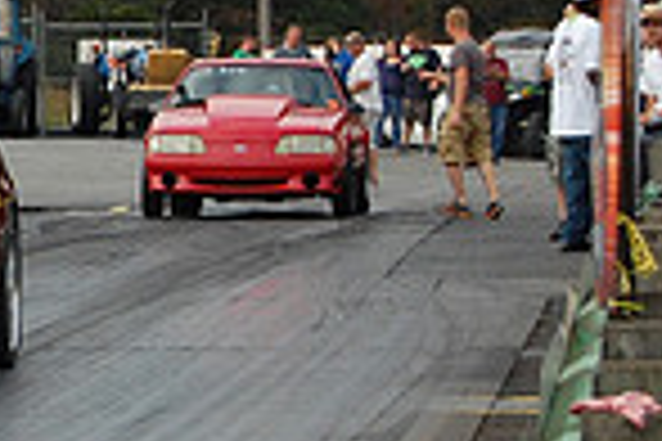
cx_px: -437
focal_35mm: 325
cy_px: 176
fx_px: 5975
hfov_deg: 6.2
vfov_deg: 4.2
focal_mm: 55
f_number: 5.6
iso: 400
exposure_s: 1/500
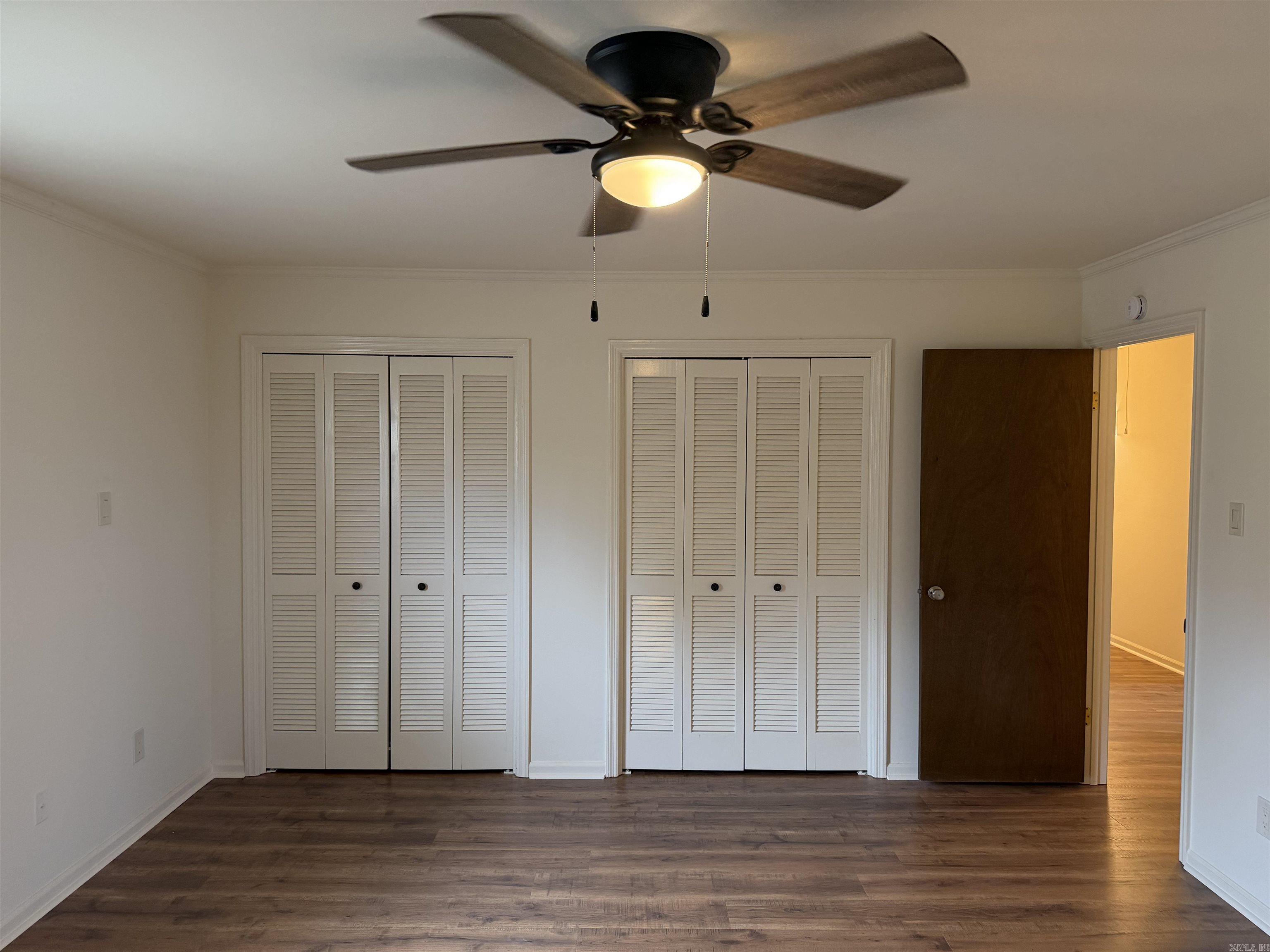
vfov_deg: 56.8
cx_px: 635
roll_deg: -0.3
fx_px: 881
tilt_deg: -1.7
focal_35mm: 24
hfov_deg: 71.6
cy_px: 476
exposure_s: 1/120
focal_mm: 6.76
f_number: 1.78
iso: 400
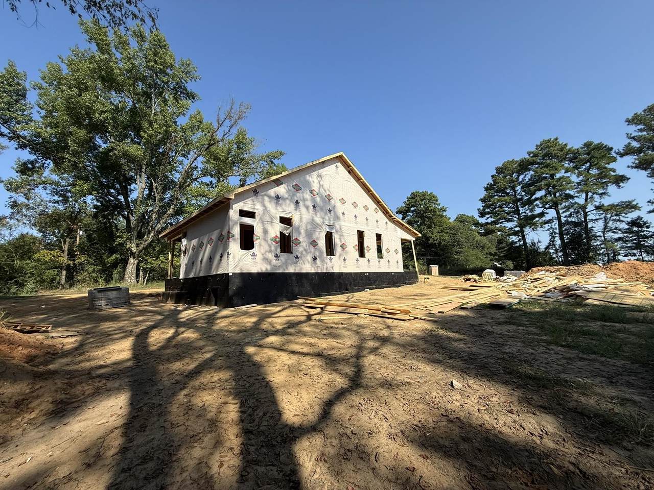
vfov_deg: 85.7
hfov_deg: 102.1
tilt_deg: +10.0
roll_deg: +1.7
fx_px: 265
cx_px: 327
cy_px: 245
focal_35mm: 14
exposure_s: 1/1901
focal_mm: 2.22
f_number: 2.2
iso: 50
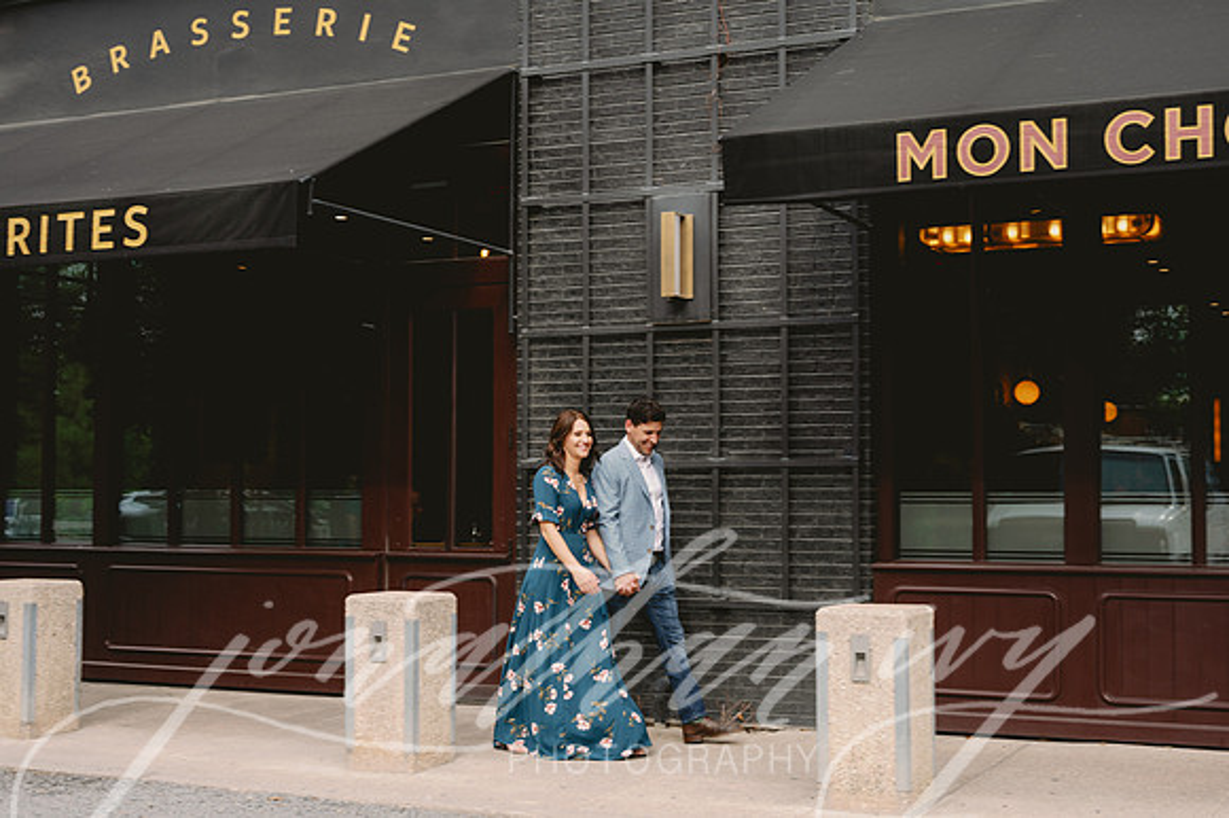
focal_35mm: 50
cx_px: 614
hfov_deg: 39.6
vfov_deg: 27.0
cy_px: 409
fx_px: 1706
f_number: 5
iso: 50
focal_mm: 50
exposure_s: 1/50
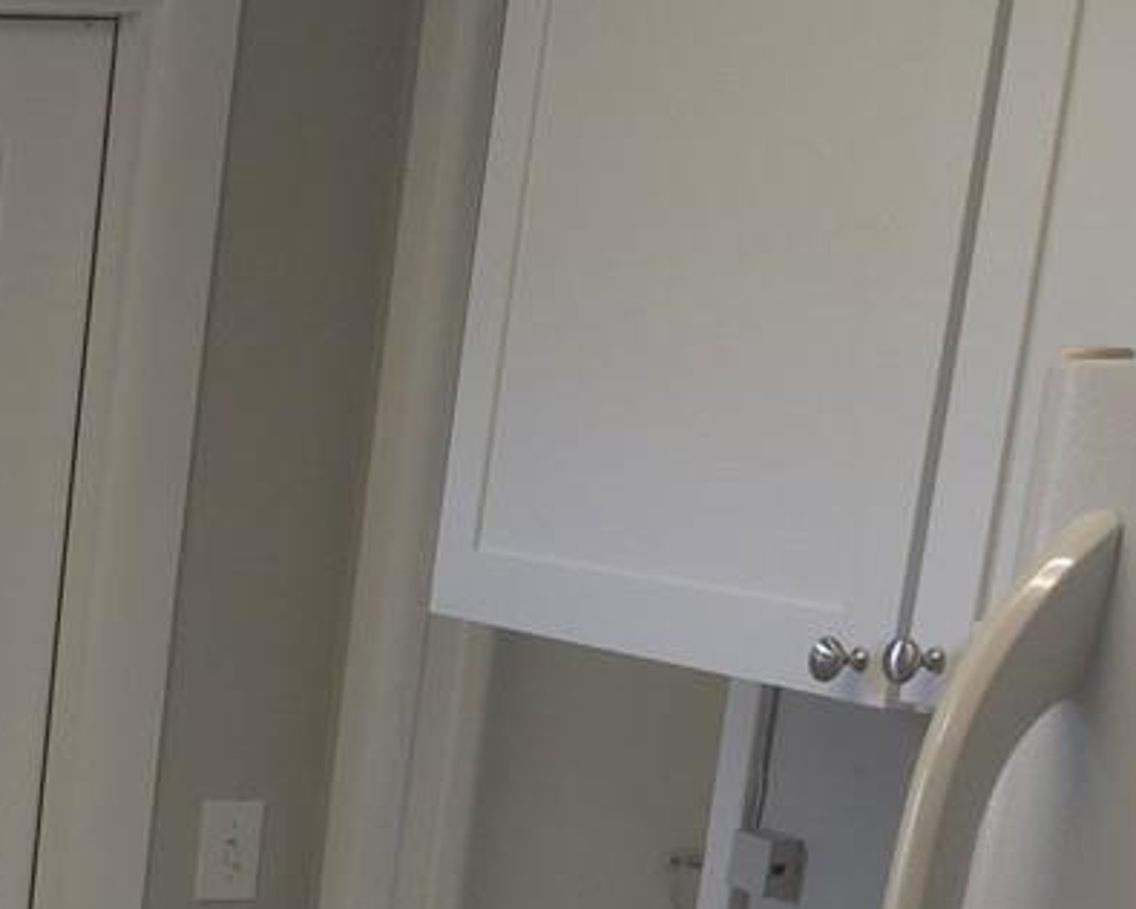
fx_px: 3060
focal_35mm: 91
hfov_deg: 17.0
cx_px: -963
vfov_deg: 16.3
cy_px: 1059
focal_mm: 5.4
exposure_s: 1/60
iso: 100
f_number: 1.8
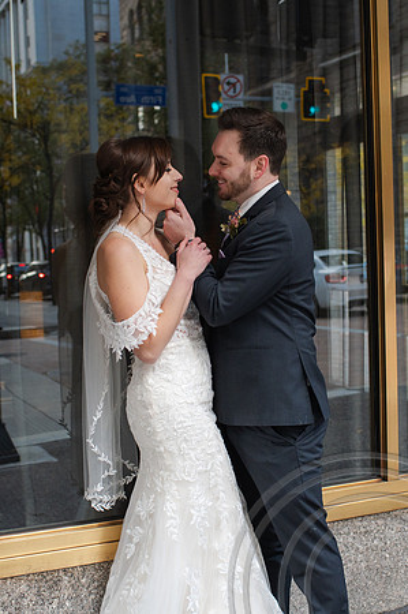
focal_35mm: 53
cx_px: 219
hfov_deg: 25.7
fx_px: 896
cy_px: 307
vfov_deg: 37.8
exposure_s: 1/400
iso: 1000
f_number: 3.5
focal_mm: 35
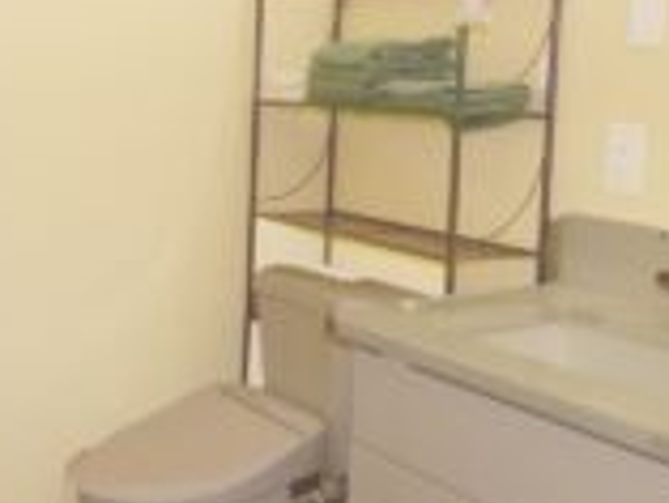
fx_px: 986
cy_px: 183
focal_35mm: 51
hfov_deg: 36.0
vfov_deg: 28.5
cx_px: 115
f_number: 2.8
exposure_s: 1/30
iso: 100
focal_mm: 3.58
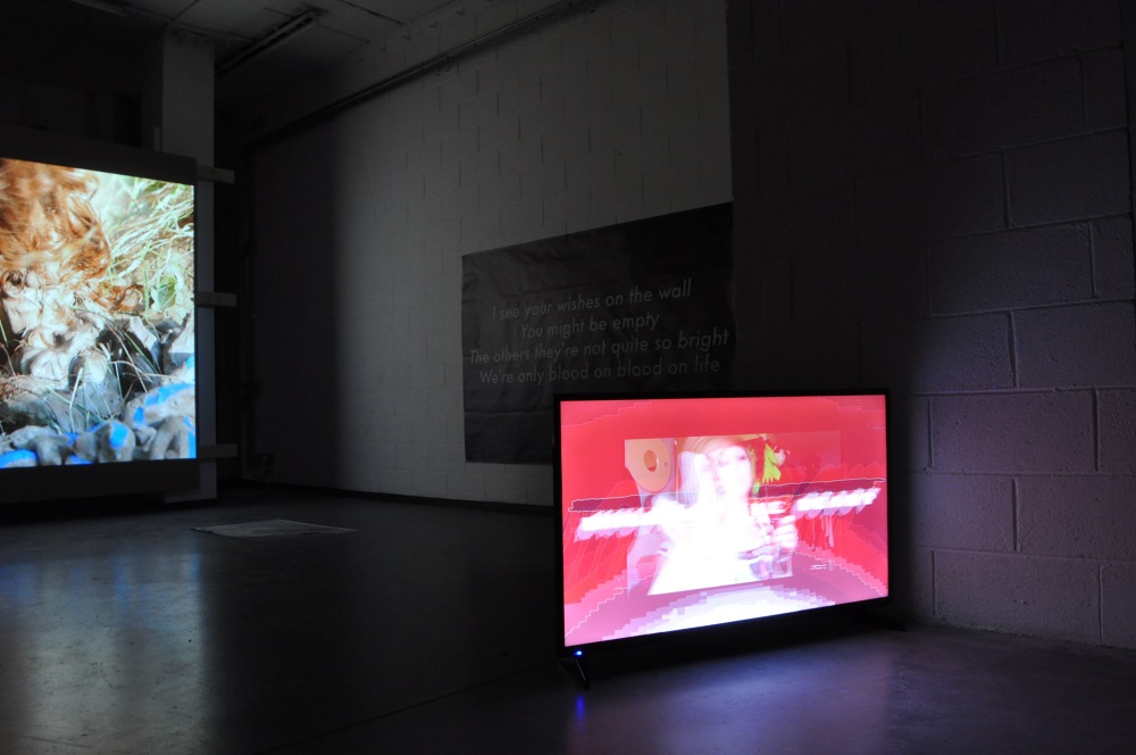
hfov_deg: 67.4
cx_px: 568
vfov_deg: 47.8
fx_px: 851
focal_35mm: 27
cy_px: 378
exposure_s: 1.3
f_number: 13
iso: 1000
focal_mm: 18
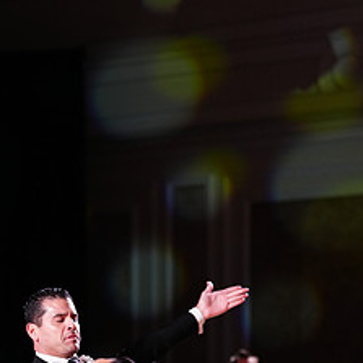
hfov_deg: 7.7
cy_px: 441
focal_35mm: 226
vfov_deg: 7.7
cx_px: 87
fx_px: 2681
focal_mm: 102
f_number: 2.8
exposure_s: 1/400
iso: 2000
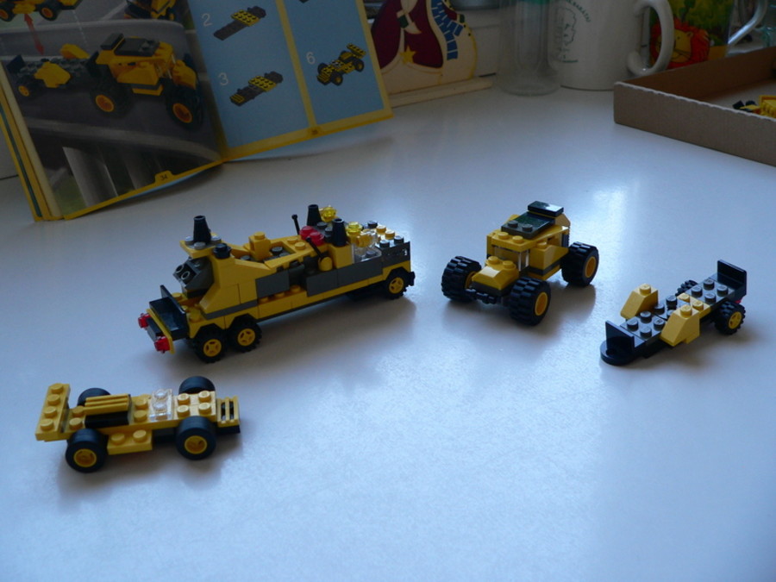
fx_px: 807
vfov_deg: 39.7
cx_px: 388
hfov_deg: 51.4
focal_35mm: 36
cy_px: 291
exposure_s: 1/60
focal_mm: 6
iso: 150
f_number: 2.8
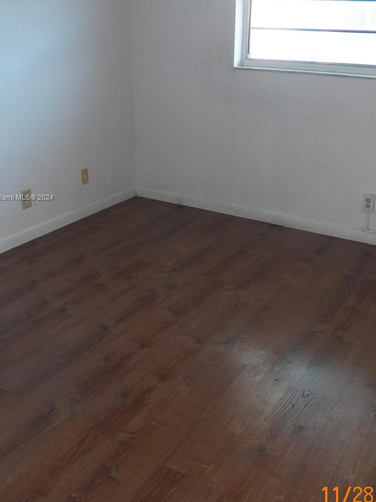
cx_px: 209
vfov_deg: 47.6
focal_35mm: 39
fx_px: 565
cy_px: 198
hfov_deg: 36.8
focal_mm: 4.9
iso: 125
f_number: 2.8
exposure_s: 1/40
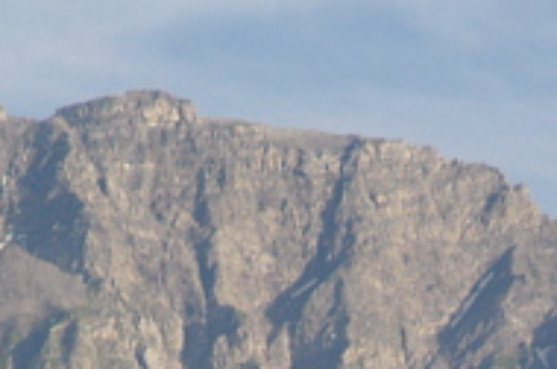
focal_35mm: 728
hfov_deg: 2.8
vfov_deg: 1.9
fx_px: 11245
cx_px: 403
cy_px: 797
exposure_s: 1/180
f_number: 5.6
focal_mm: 90
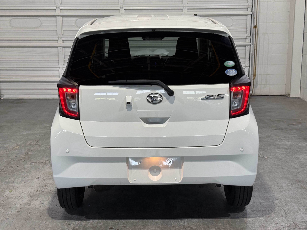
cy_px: 113
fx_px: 435
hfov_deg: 38.9
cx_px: 153
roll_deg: +0.5
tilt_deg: -10.8
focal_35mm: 49
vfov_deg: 29.7
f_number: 1.78
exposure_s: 1/60
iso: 64
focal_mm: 6.76
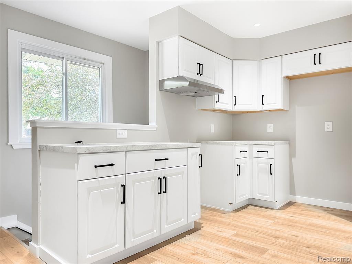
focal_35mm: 24
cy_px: 132
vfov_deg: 56.8
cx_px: 176
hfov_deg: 71.6
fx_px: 244
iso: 200
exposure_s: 1/120
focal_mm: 6.86
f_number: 1.8
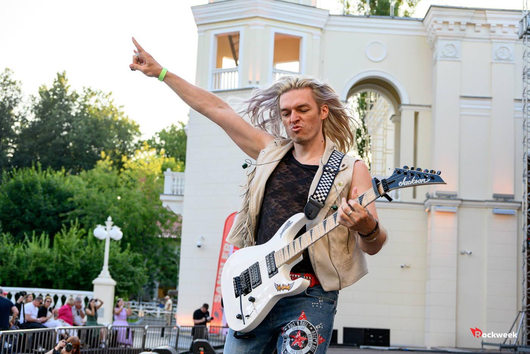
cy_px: 177
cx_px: 265
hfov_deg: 32.9
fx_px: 898
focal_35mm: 61
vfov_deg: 22.3
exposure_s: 1/640
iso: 1100
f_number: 6
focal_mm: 61
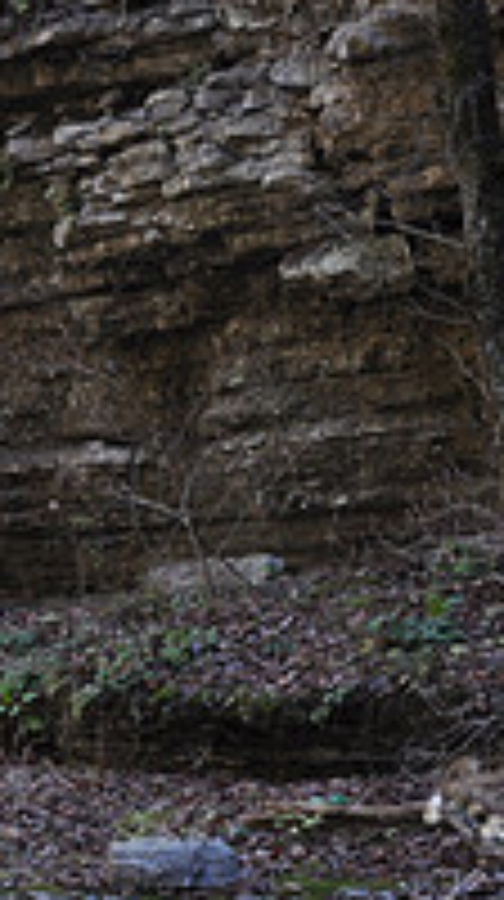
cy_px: 718
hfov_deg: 7.4
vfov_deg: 13.8
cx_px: -603
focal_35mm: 155
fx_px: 3695
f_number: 4.2
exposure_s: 1/80
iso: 200
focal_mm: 34
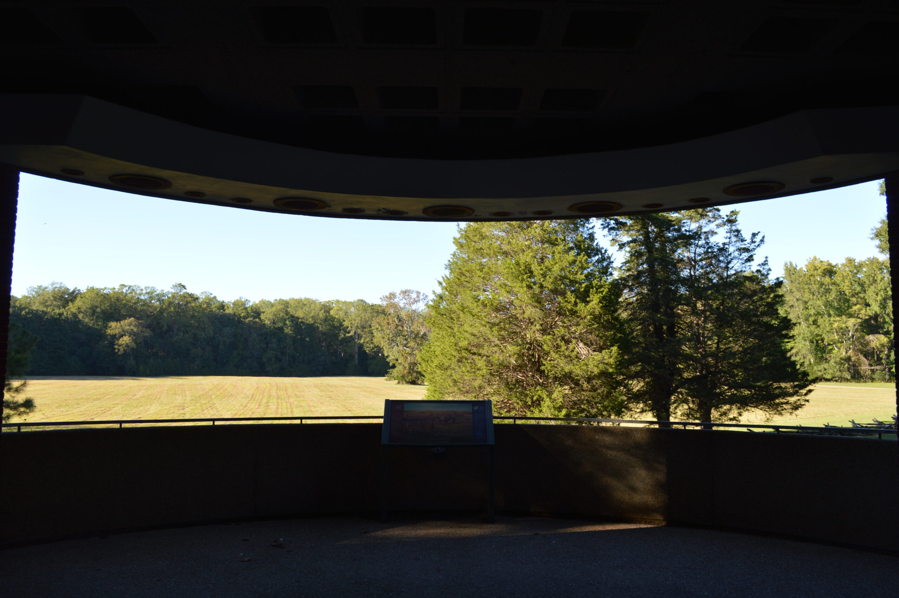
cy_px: 299
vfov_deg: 47.8
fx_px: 674
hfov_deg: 67.4
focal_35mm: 27
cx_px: 450
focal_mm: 18
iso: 100
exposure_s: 1/100
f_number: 6.3
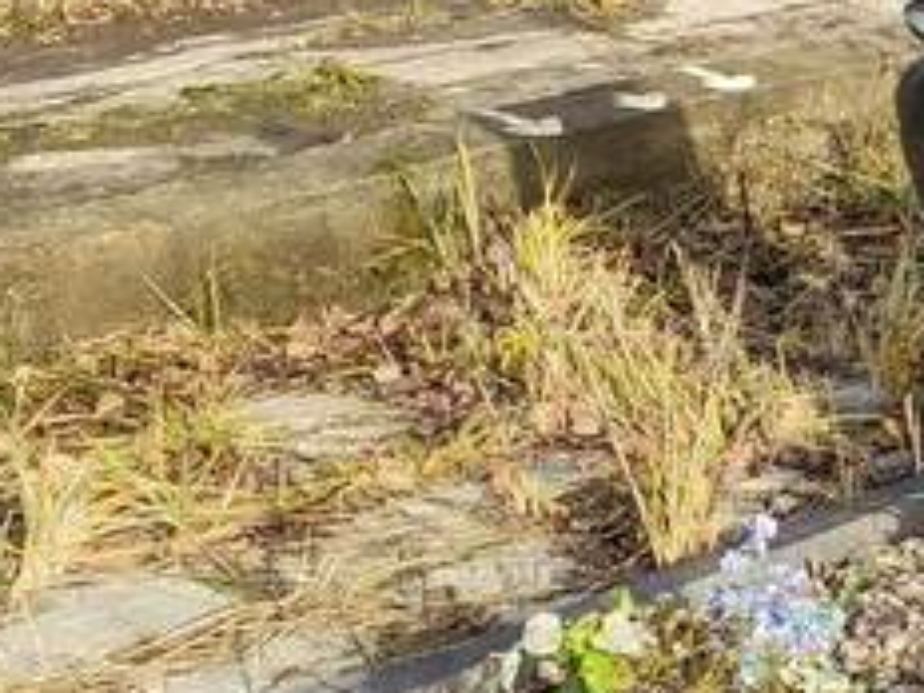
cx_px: 1952
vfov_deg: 12.8
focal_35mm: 115
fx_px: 3070
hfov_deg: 13.9
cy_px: 653
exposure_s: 1/750
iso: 112
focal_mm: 4.77
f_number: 1.75
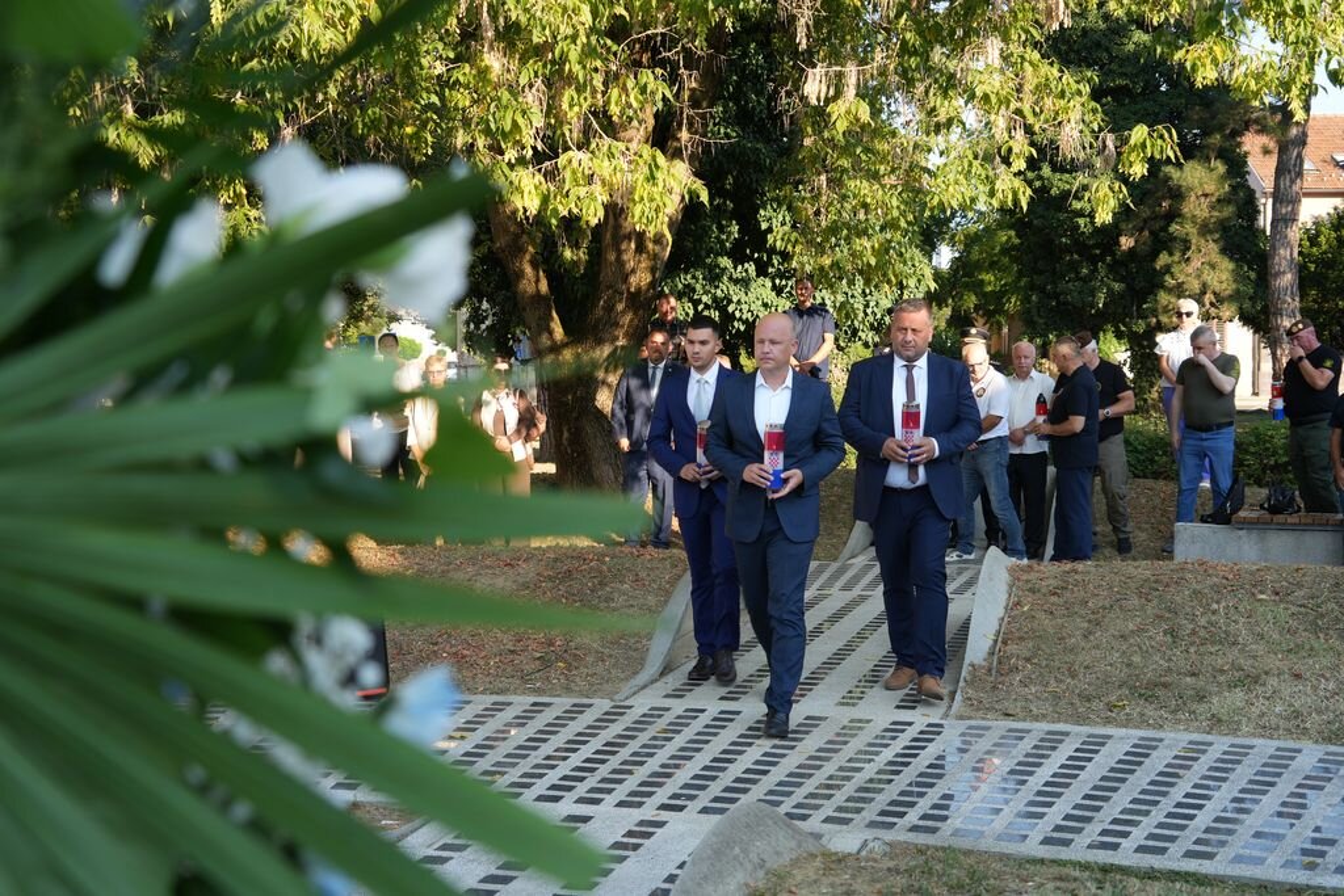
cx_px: 672
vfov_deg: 29.9
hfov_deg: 43.6
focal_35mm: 45
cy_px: 448
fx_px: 1680
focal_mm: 45
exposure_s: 1/100
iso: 100
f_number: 5.6
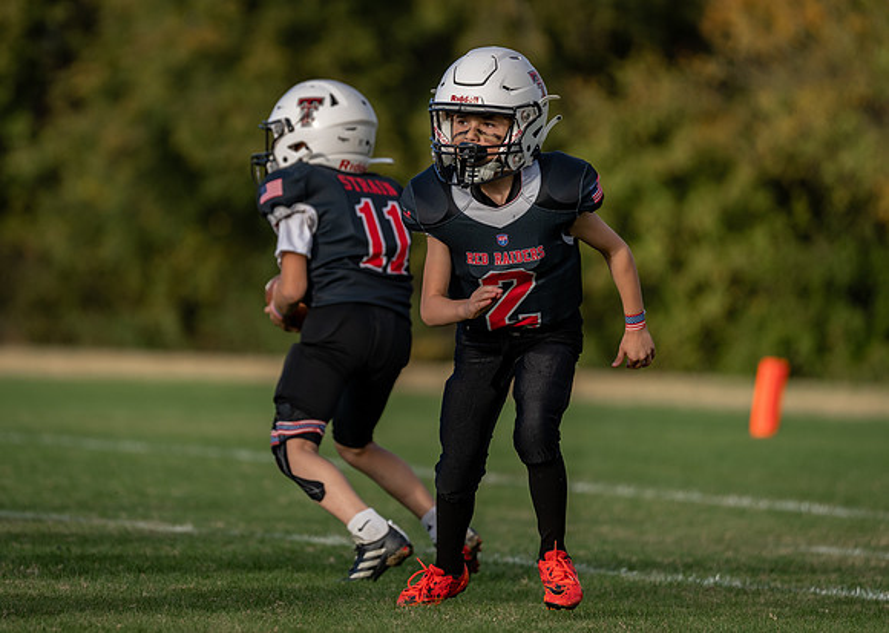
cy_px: 229
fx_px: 6948
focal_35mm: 275
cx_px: 340
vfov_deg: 5.2
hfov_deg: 7.3
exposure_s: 1/1250
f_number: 2.8
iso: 100
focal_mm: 200
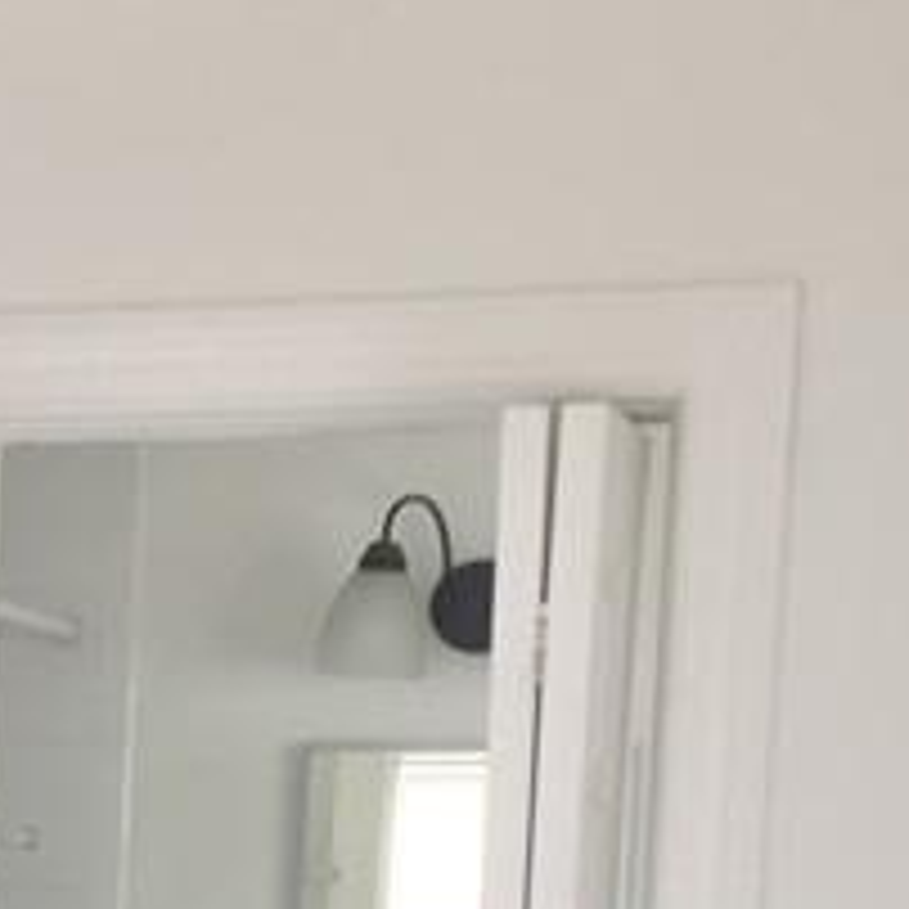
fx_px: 3862
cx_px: -747
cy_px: 1251
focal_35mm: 130
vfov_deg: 12.9
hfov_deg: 12.3
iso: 100
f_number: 2.2
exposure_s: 1/30
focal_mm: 4.15
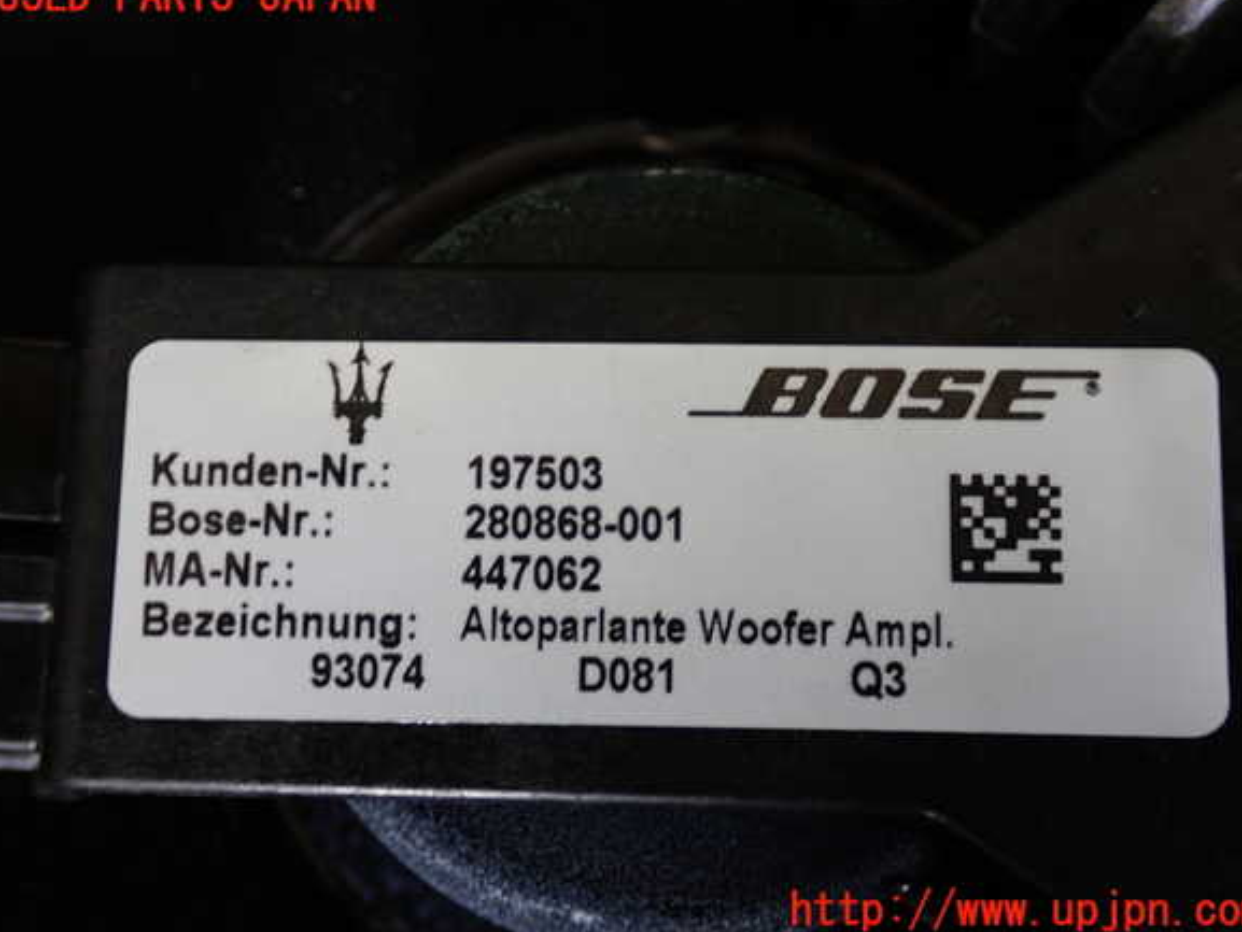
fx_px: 1866
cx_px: 631
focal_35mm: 52
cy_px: 454
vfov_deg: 28.0
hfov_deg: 36.8
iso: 250
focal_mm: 9.01
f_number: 3.2
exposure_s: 1/50
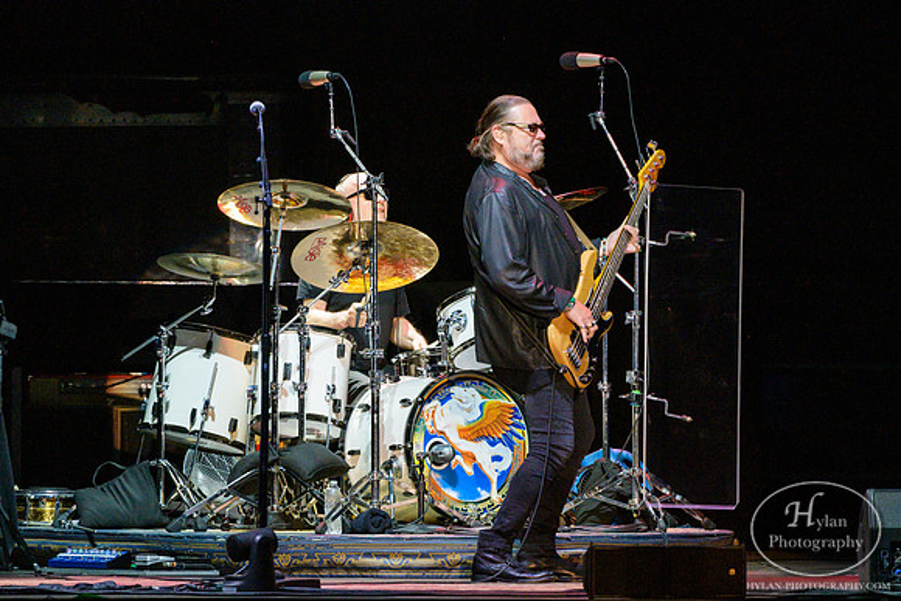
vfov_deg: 2.7
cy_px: 231
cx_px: 457
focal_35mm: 517
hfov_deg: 4.0
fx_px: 12950
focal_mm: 400
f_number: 7.1
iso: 3600
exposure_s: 1/500
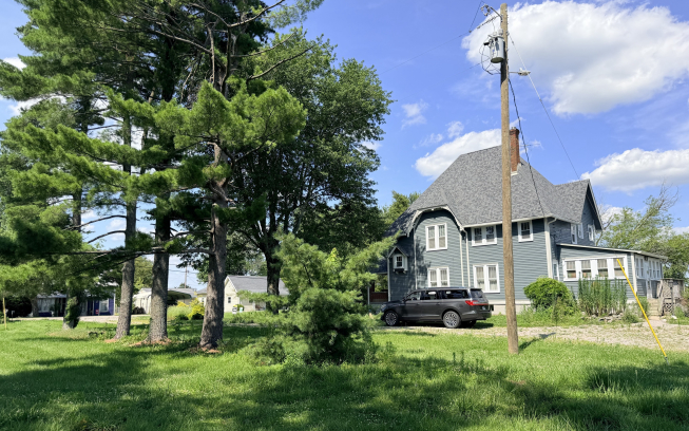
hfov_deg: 70.4
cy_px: 220
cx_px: 347
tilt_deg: +7.5
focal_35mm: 26
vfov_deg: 47.6
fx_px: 488
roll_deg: +1.8
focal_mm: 6.76
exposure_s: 1/3759
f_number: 1.78
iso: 80
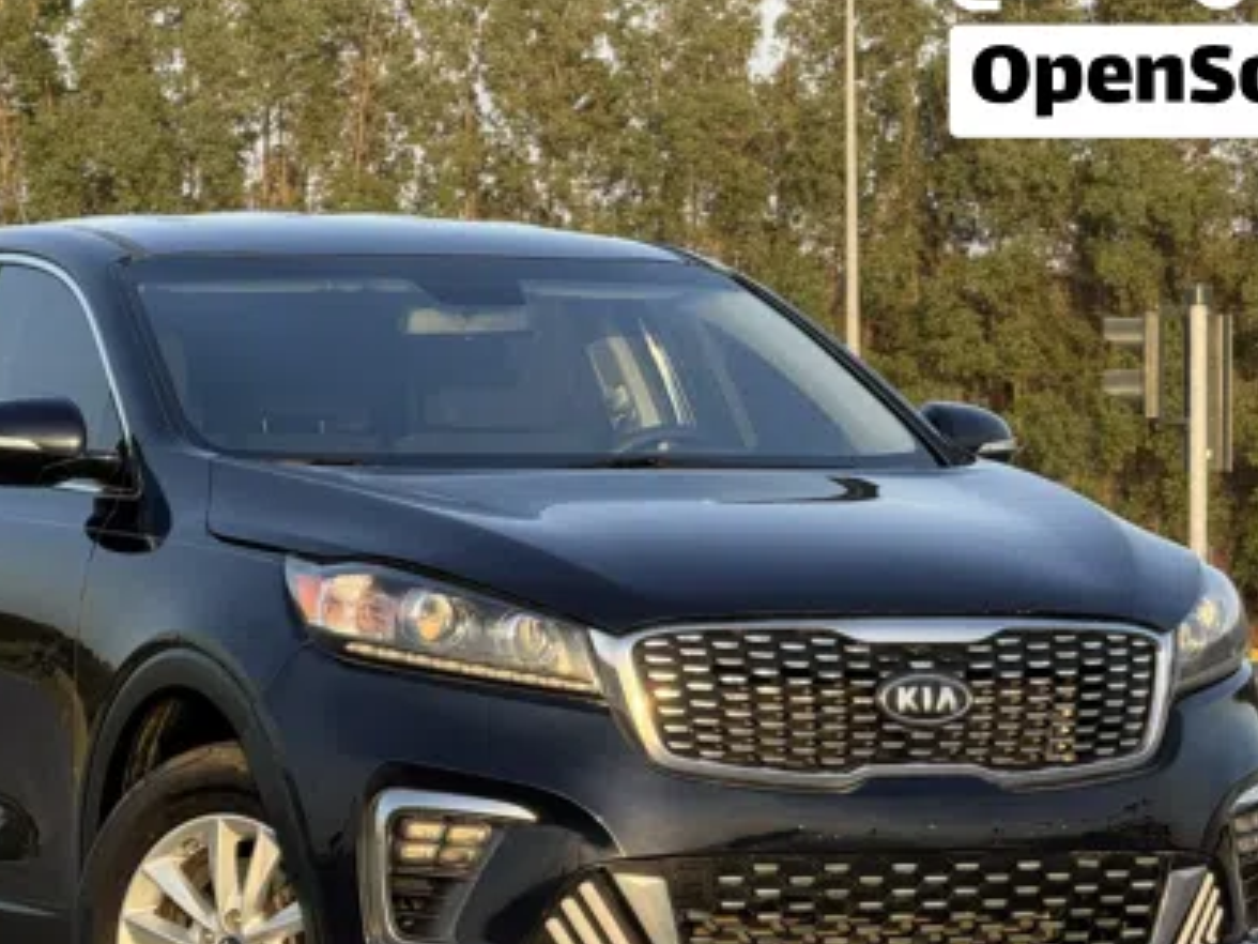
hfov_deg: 10.1
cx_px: 465
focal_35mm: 196
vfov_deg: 7.6
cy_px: 600
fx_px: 7123
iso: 64
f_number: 2.8
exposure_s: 1/266
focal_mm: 15.66
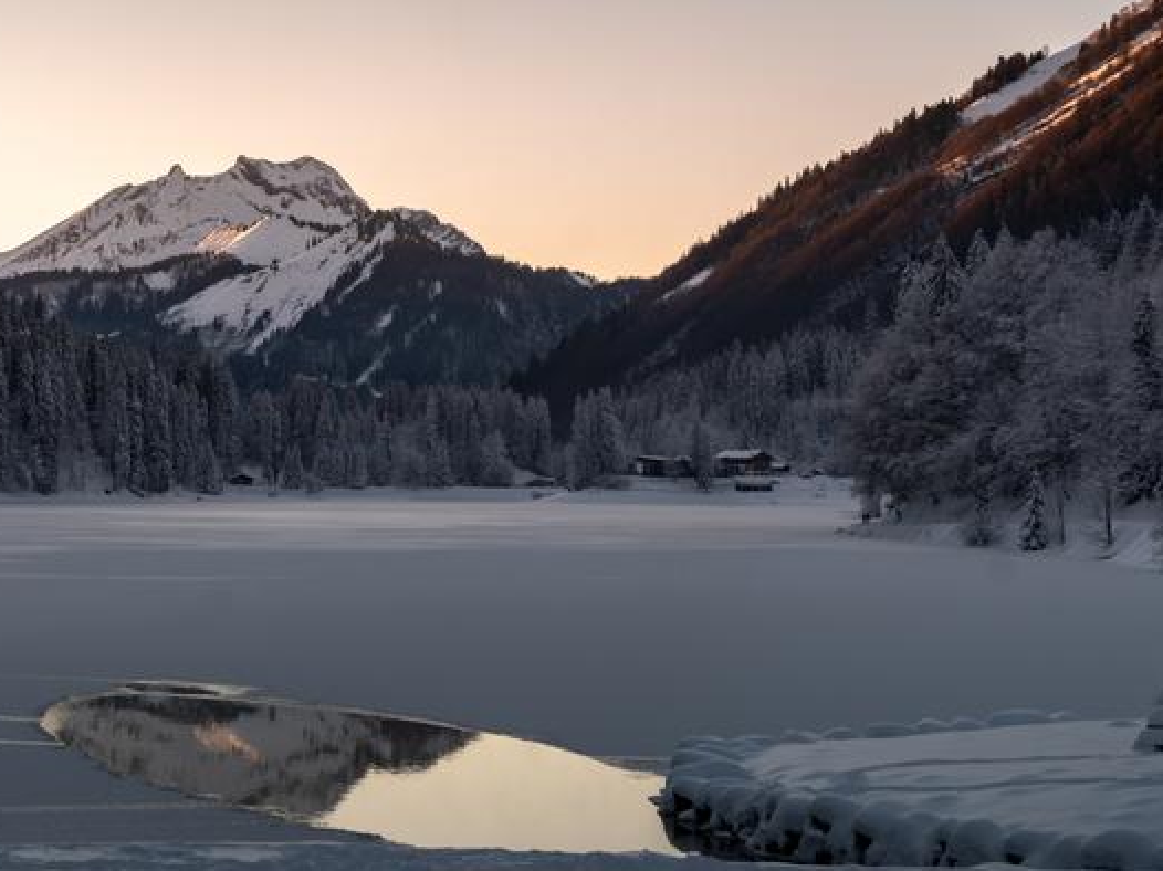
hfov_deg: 24.4
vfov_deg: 18.6
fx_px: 2653
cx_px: 254
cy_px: 270
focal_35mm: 79
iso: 200
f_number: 10
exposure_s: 1/100
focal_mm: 32.3
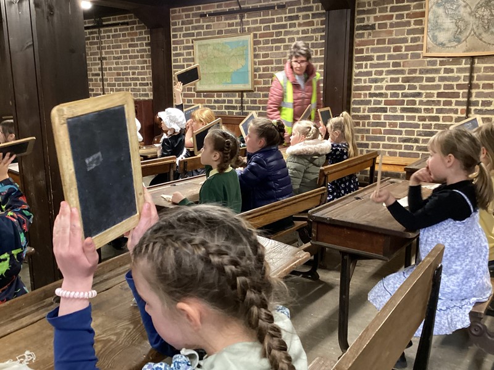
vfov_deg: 45.4
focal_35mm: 31
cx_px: 247
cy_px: 185
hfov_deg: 58.4
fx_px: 442
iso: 320
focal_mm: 3.3
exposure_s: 1/25
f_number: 2.4
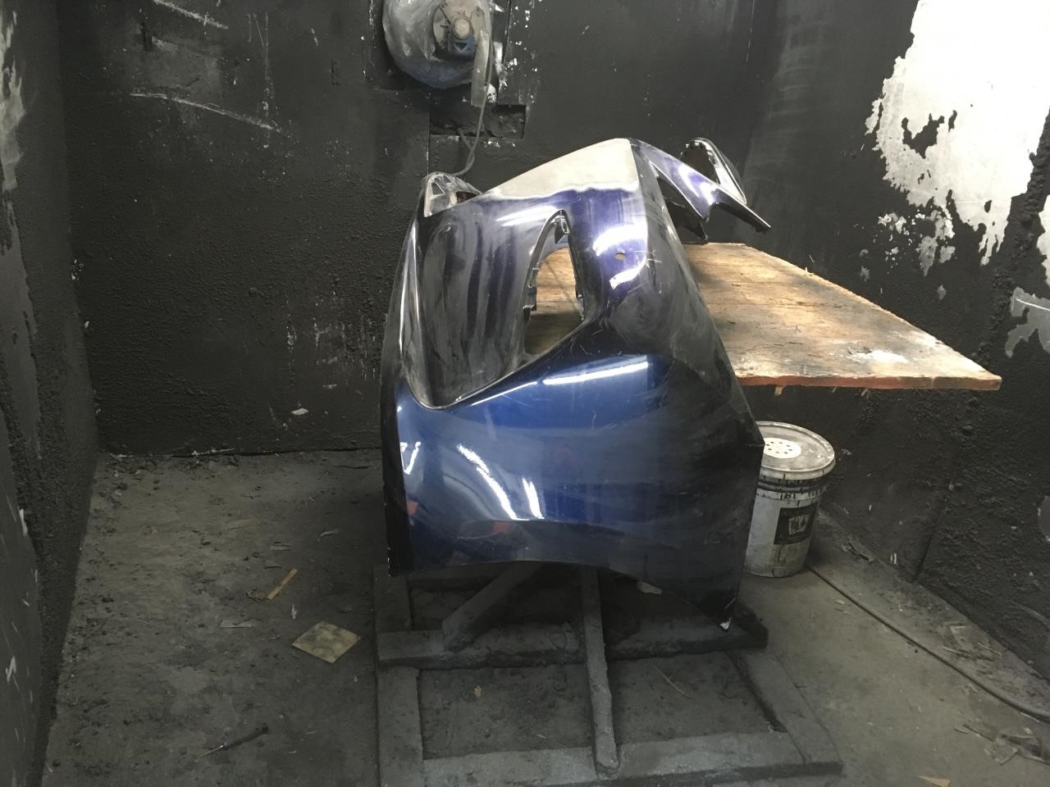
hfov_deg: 61.7
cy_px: 394
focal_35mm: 29
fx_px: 880
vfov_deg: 48.2
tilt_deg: -21.8
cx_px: 525
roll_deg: -4.2
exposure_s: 1/15
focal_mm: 4.15
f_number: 2.2
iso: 200
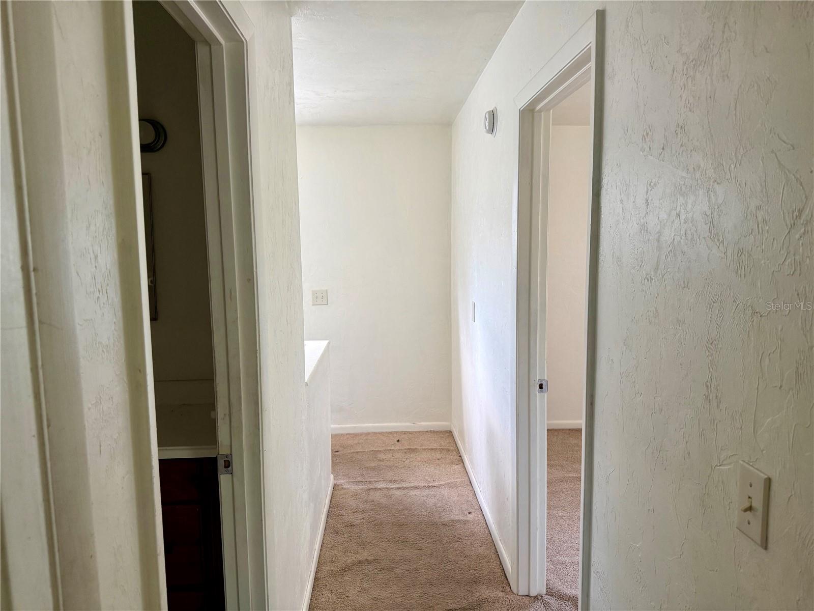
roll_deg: +0.7
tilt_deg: -6.1
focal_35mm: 24
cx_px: 407
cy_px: 306
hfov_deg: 71.6
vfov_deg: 56.8
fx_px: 564
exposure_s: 1/103
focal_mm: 6.76
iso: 200
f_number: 1.78
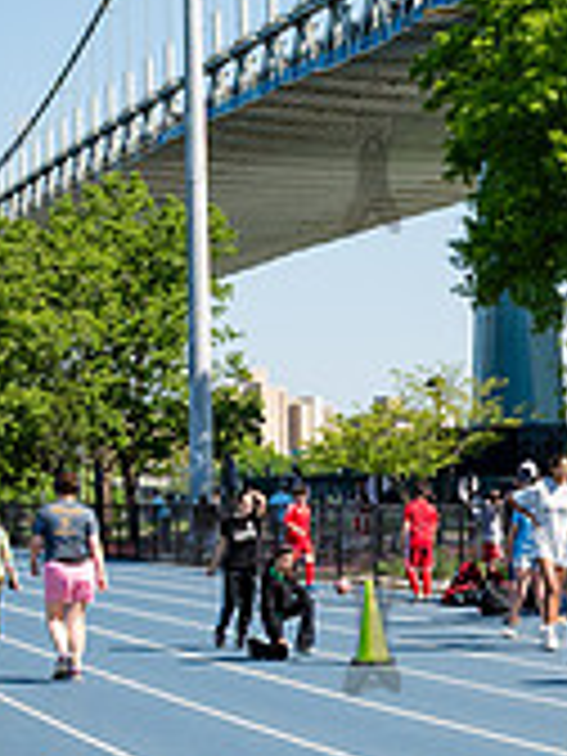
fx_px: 2206
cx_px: 689
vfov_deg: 19.3
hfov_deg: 14.2
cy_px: 542
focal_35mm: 101
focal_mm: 24
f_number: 4.5
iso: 400
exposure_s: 1/2000
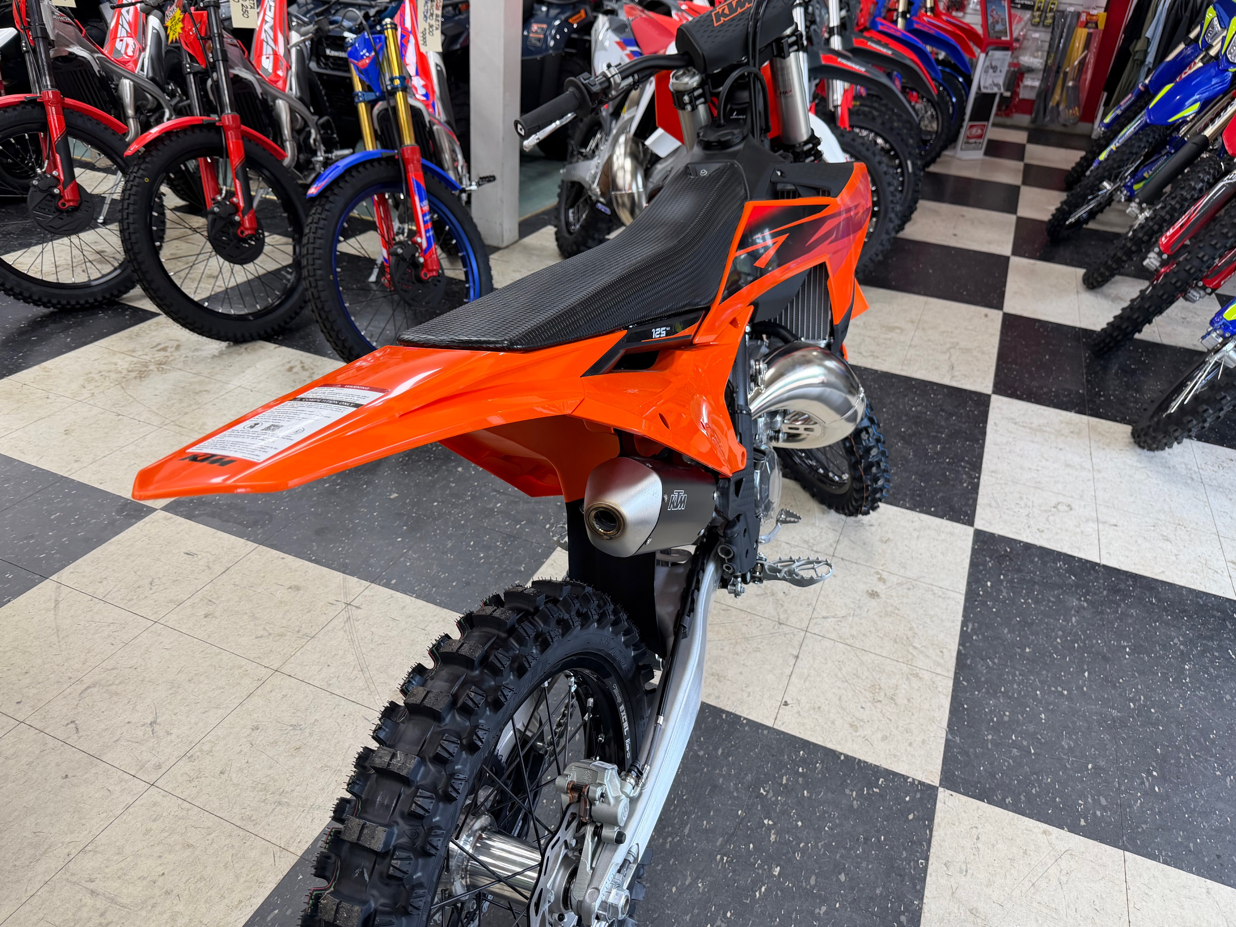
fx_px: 893
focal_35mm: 25
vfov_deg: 54.9
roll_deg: -4.5
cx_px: 601
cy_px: 449
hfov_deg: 69.4
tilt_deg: -30.1
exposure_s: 1/120
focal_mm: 6.76
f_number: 1.78
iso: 125
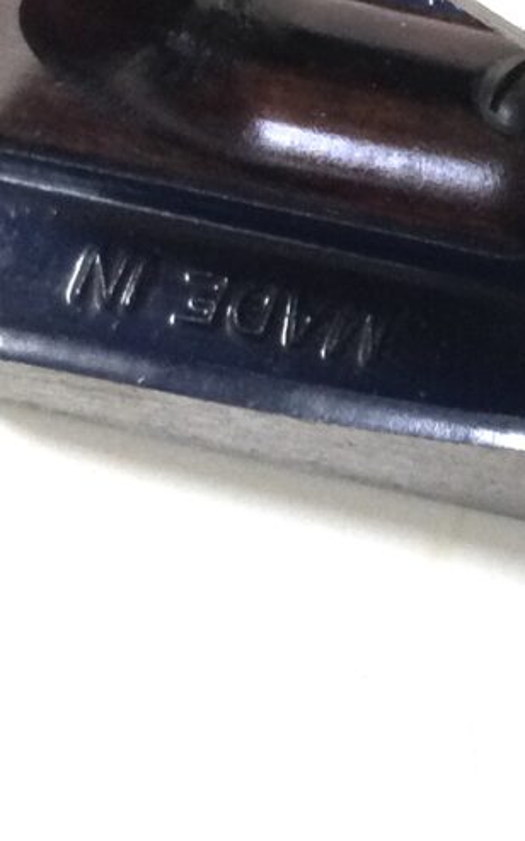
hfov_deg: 9.6
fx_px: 2931
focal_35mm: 128
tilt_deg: -60.0
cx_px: 1036
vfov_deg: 16.1
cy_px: 80
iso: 50
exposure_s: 1/100
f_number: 2.4
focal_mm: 3.3
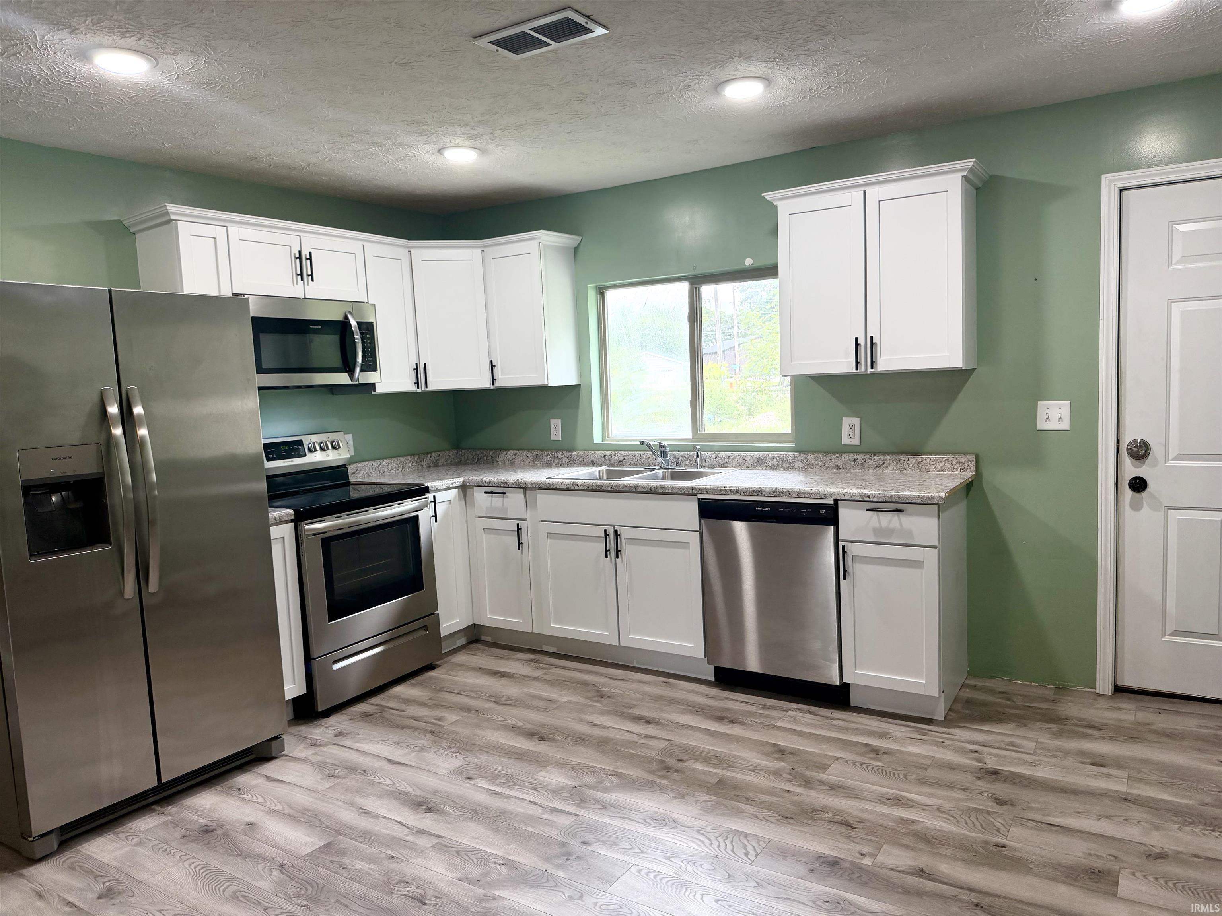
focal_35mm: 24
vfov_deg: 56.8
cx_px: 611
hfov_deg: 71.6
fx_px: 847
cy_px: 458
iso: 200
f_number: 1.78
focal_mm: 6.76
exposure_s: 1/143
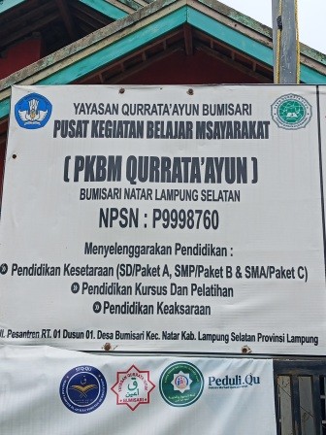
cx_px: 163
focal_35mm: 56
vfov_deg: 34.3
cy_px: 218
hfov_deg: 26.1
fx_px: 703
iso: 50
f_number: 1.8
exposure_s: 1/1263
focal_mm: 3.98
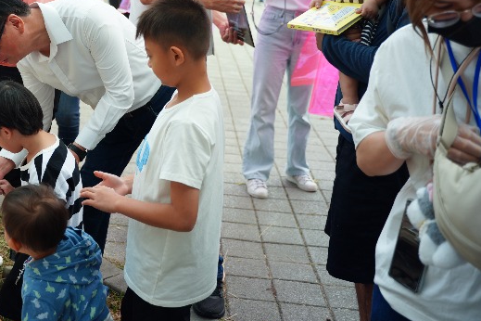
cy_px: 43
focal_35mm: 54
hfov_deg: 34.7
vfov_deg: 24.5
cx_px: 43
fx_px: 721
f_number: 2.8
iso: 100
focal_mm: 28
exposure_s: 1/500
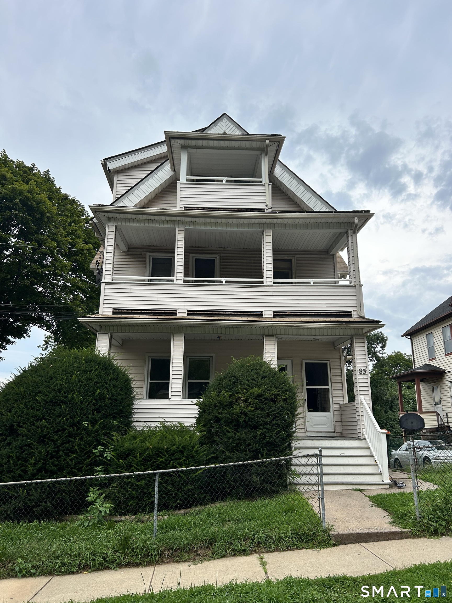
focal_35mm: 26
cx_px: 226
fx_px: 453
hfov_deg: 53.1
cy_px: 302
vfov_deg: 67.3
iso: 50
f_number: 1.5
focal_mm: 5.7
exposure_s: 1/2123
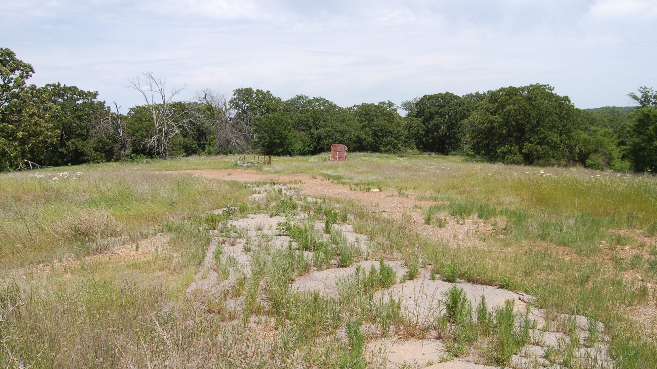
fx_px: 505
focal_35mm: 29
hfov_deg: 66.1
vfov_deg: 40.1
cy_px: 168
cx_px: 328
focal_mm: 18
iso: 200
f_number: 10
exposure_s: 1/400
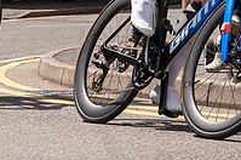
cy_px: -121
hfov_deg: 8.9
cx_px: 158
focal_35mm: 232
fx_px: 1551
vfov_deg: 5.8
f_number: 5
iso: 125
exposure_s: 1/1000
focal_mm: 47
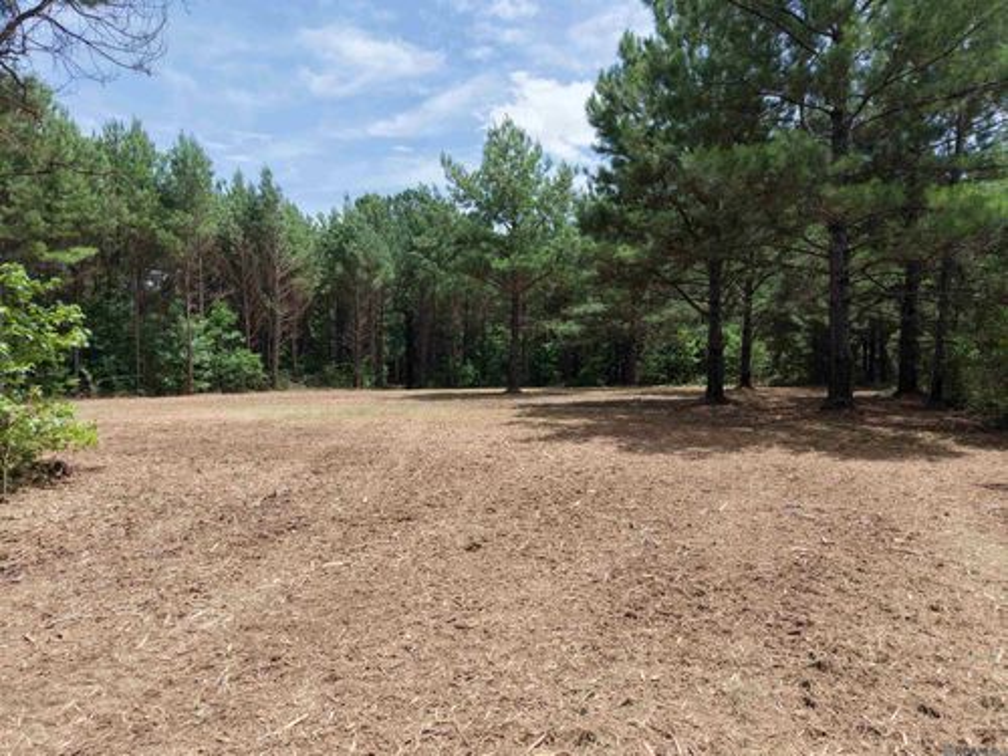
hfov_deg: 71.6
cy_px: 378
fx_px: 699
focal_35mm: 24
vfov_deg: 56.8
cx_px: 504
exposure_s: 1/5000
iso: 320
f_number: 1.8
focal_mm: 8.67
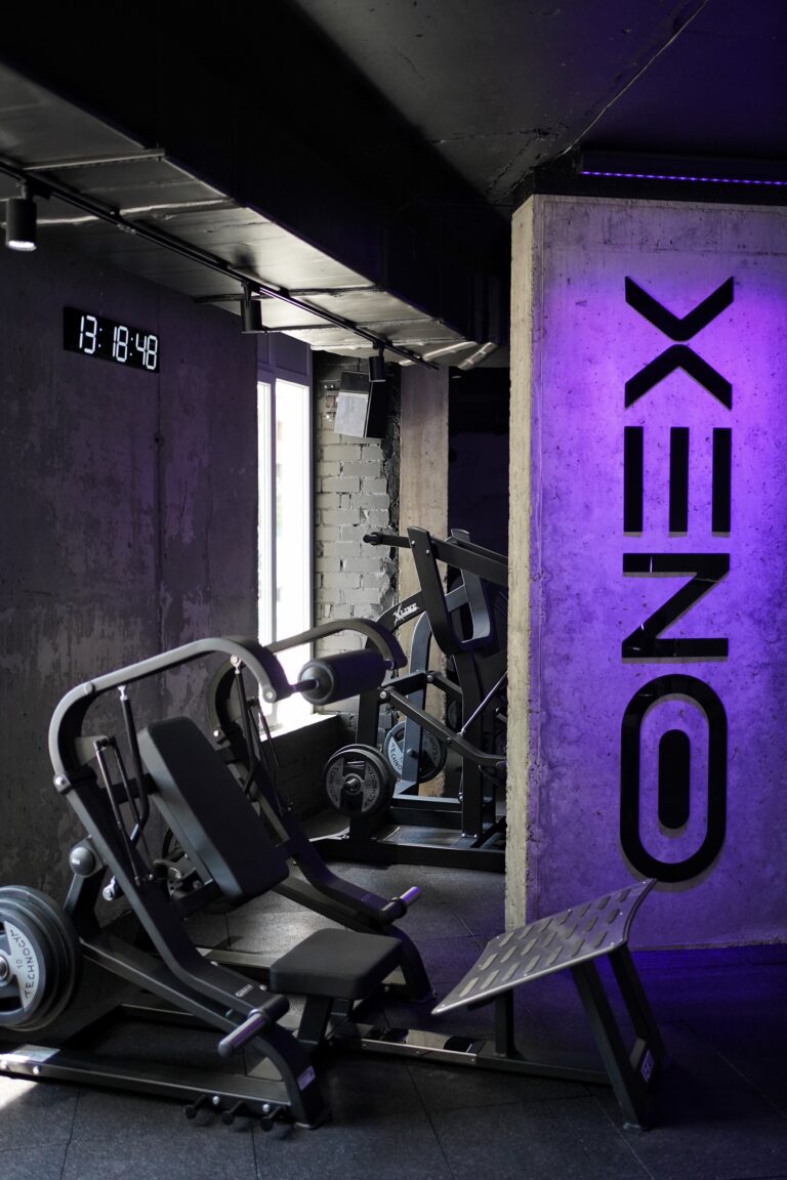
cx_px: 394
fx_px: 1148
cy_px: 590
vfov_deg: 54.4
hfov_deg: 37.9
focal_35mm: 35
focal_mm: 35
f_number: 2
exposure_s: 1/800
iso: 1600
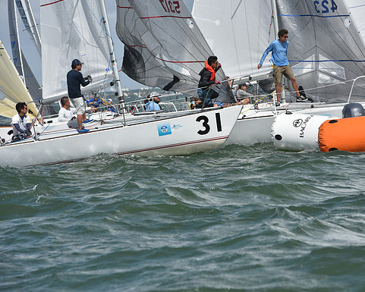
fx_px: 2323
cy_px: 146
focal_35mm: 215
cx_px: 209
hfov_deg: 9.0
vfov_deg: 7.2
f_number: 9
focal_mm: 190
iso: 250
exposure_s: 1/1600
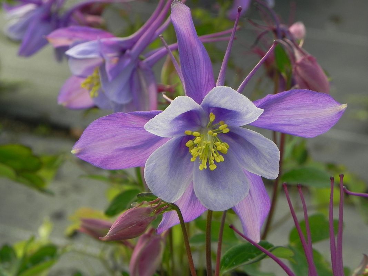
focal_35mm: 162
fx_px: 1722
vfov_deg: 9.2
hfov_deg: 12.2
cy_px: 138
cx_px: 184
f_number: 5
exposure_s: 1/200
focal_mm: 28.8
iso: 160
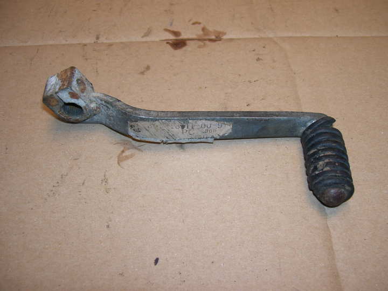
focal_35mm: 37
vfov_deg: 38.7
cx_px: 194
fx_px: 415
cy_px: 146
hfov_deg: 50.1
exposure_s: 1/60
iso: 80
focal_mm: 6
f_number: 2.7
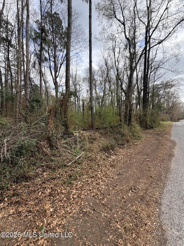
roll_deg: +1.7
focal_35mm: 14
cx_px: 92
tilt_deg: +0.0
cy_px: 123
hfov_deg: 85.7
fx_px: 99
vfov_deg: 102.1
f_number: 2.2
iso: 40
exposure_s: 1/726
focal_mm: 2.22
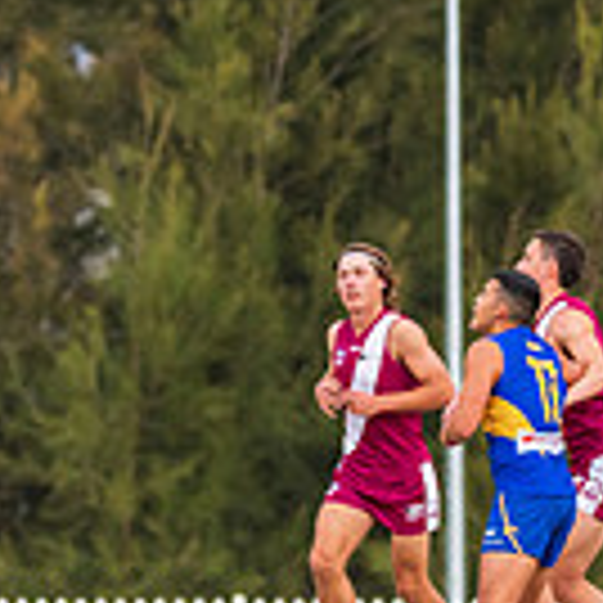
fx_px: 20694
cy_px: 304
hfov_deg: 1.7
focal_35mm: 1050
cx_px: -383
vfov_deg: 1.7
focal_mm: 280
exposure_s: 1/1250
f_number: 7.1
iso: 1000
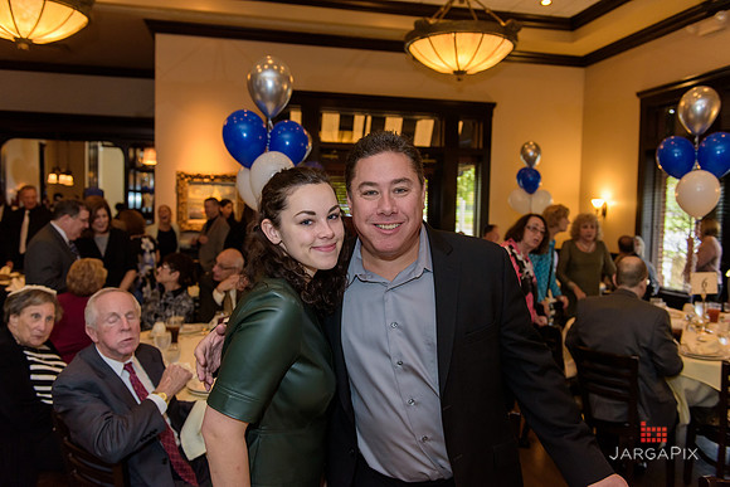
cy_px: 244
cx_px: 365
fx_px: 588
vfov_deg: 45.0
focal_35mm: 29
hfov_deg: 63.6
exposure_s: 1/125
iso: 1600
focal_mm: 29
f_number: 3.2
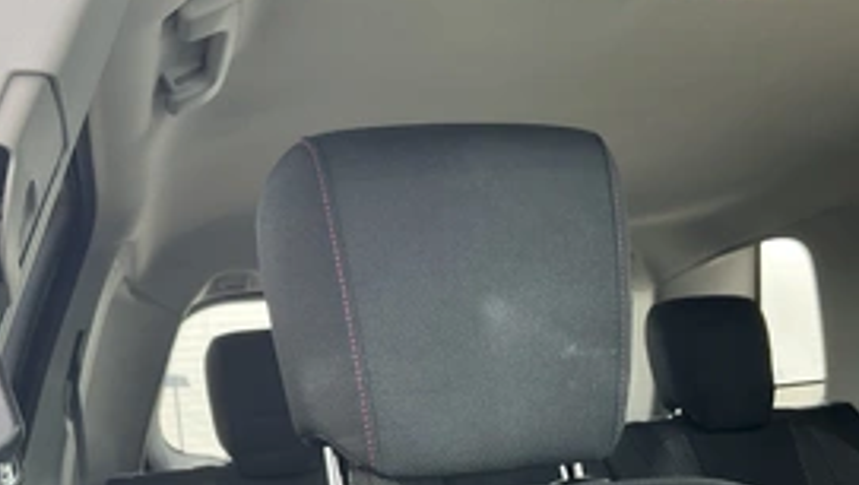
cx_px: 406
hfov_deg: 45.4
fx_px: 1026
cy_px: 377
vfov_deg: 26.2
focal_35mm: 45
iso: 40
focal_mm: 3
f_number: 1.8
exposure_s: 1/122
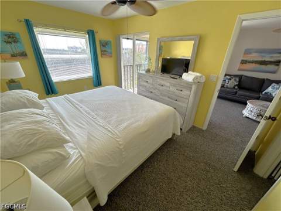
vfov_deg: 85.7
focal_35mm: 14
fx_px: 114
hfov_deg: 102.1
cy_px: 106
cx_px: 140
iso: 40
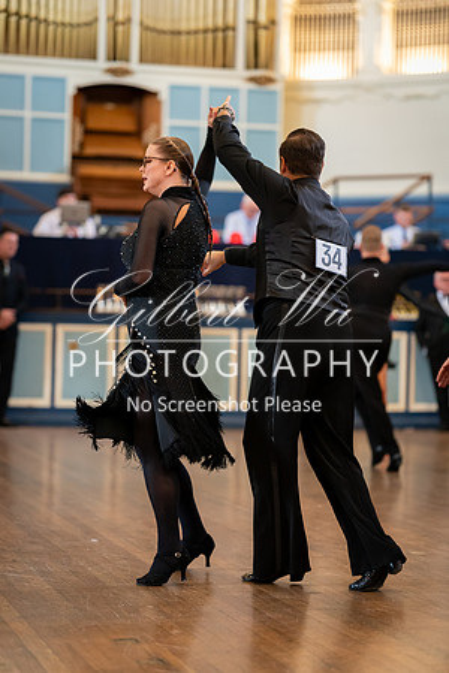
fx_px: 1590
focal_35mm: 85
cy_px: 336
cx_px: 224
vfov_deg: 23.9
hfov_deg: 16.1
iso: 6400
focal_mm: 85
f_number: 1.8
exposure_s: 1/500
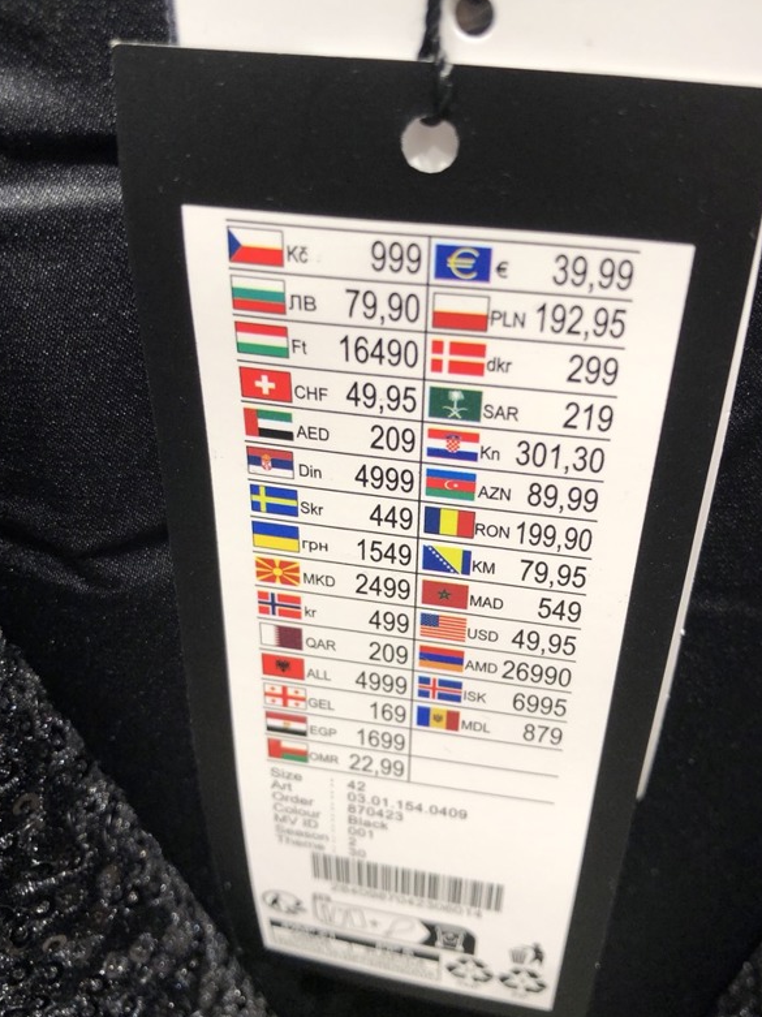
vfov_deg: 55.3
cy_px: 474
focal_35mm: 33
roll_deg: -0.5
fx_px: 969
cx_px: 410
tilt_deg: -36.8
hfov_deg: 42.9
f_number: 1.8
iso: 32
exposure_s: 1/50
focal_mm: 3.99
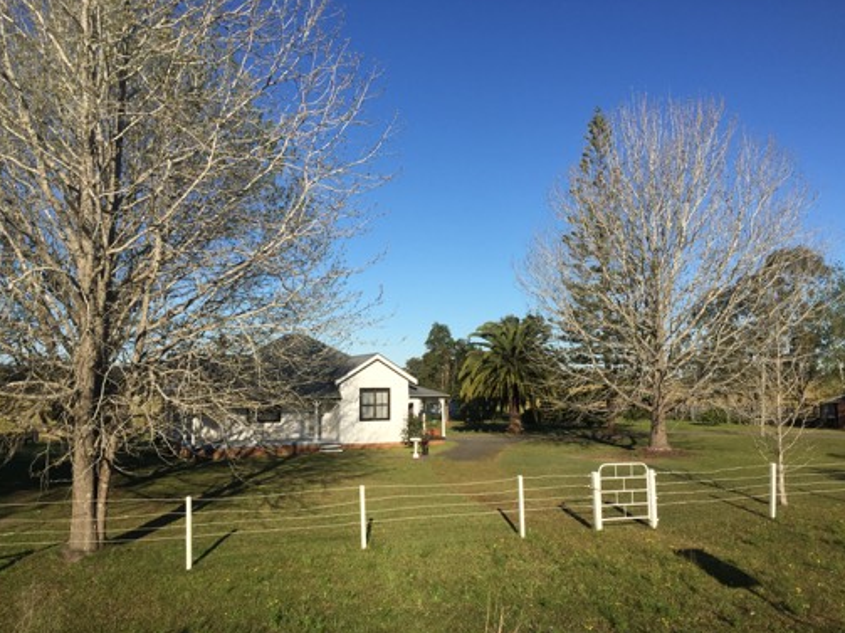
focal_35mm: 30
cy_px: 312
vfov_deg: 46.8
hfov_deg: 60.0
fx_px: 732
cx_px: 425
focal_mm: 4.15
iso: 32
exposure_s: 1/2083
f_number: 2.2
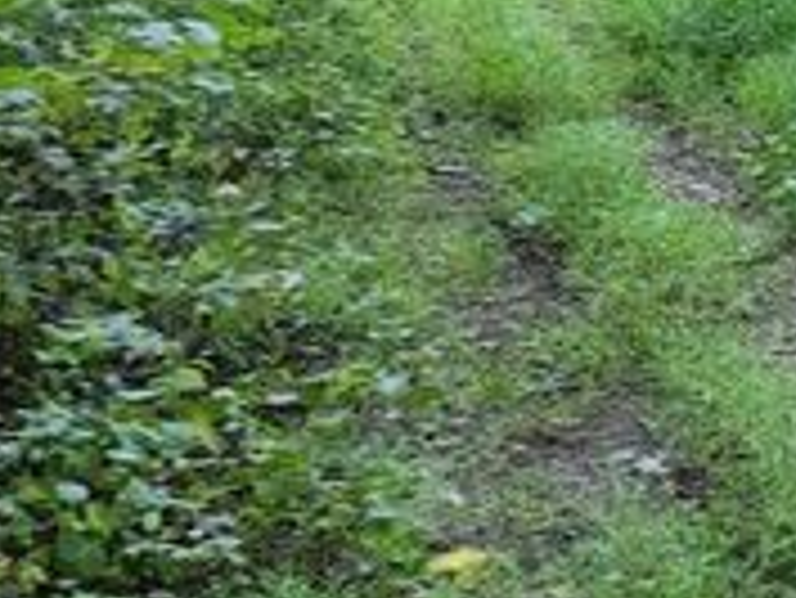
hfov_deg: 19.9
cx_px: 1241
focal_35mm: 83
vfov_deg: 17.4
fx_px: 1910
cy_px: -13
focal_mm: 5.54
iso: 800
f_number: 1.8
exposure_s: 1/120
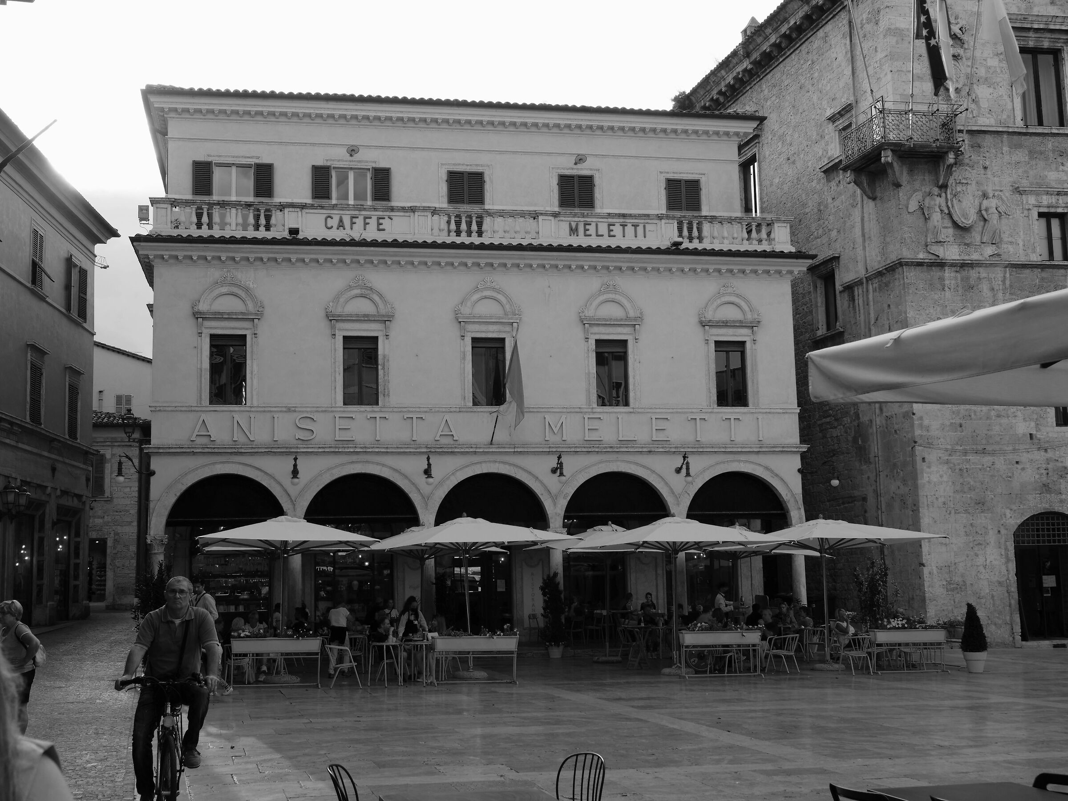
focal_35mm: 44
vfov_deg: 32.9
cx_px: 534
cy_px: 400
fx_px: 1358
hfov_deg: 42.9
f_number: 5.6
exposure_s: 1/250
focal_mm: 22
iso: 200
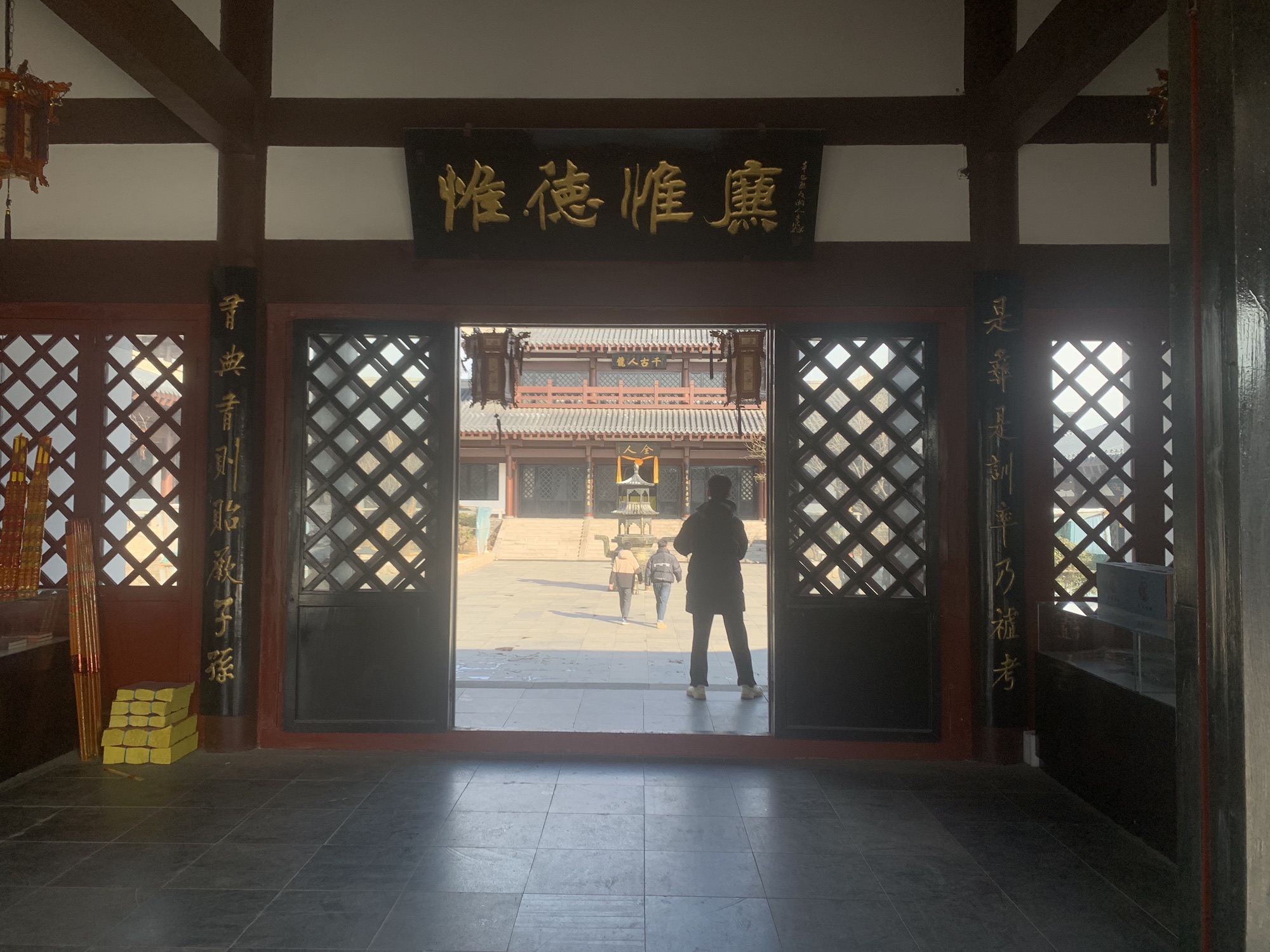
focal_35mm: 26
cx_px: 635
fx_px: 954
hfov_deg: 67.3
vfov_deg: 53.1
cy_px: 476
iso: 25
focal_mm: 4.25
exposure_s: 1/561
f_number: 1.8
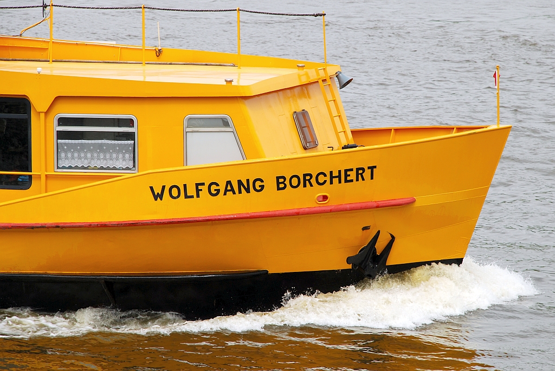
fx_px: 3125
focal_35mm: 202
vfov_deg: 6.8
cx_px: 278
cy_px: 186
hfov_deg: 10.1
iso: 180
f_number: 10
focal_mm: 135
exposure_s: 1/250
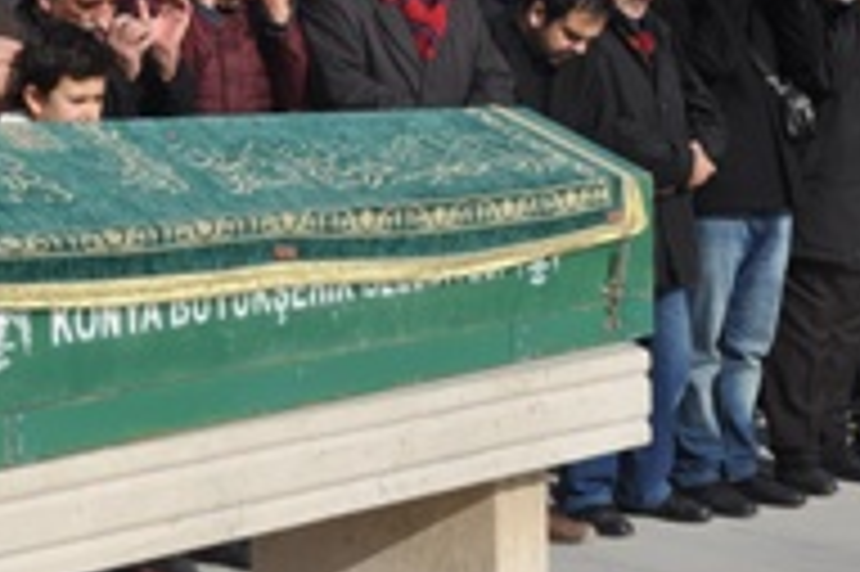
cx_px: -113
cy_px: 18
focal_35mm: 109
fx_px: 2606
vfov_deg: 12.4
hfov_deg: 18.0
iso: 200
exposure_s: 1/320
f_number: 9
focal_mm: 31
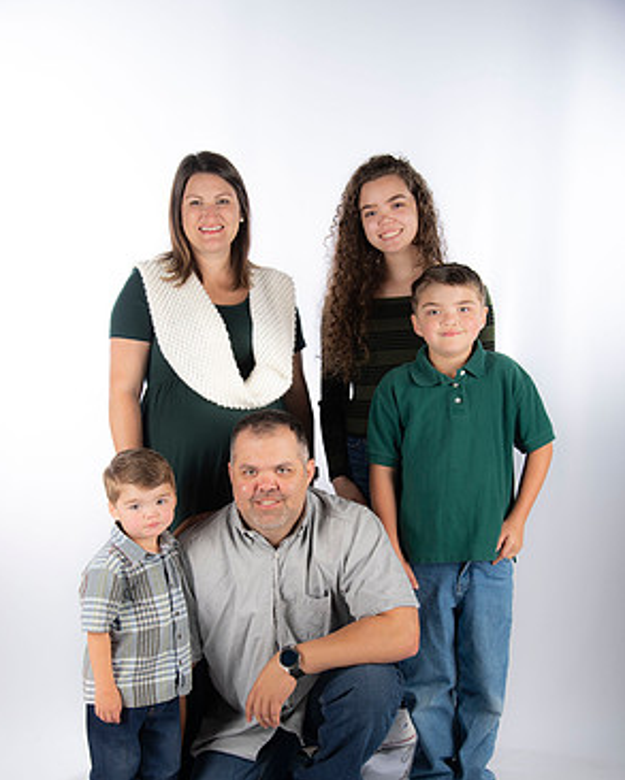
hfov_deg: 28.6
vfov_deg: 35.2
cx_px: 308
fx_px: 1225
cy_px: 475
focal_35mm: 53
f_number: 5.6
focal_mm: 46
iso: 100
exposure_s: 1/200
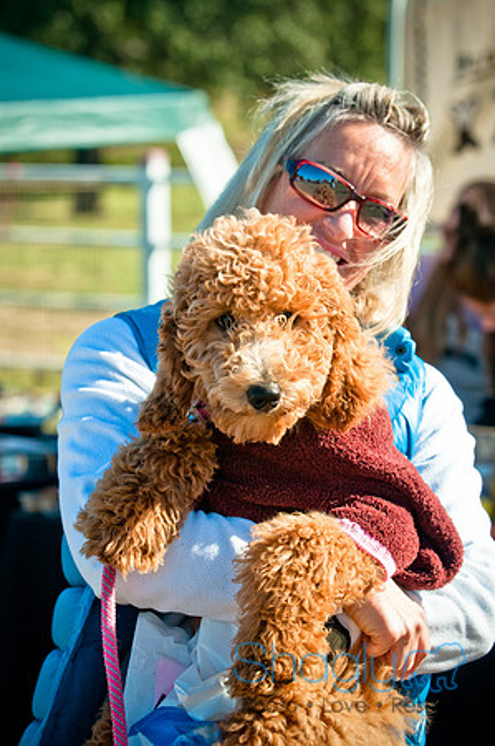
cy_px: 373
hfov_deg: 9.9
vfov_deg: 14.9
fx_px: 2853
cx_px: 248
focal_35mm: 138
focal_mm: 92
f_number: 5.6
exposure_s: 1/1600
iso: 400
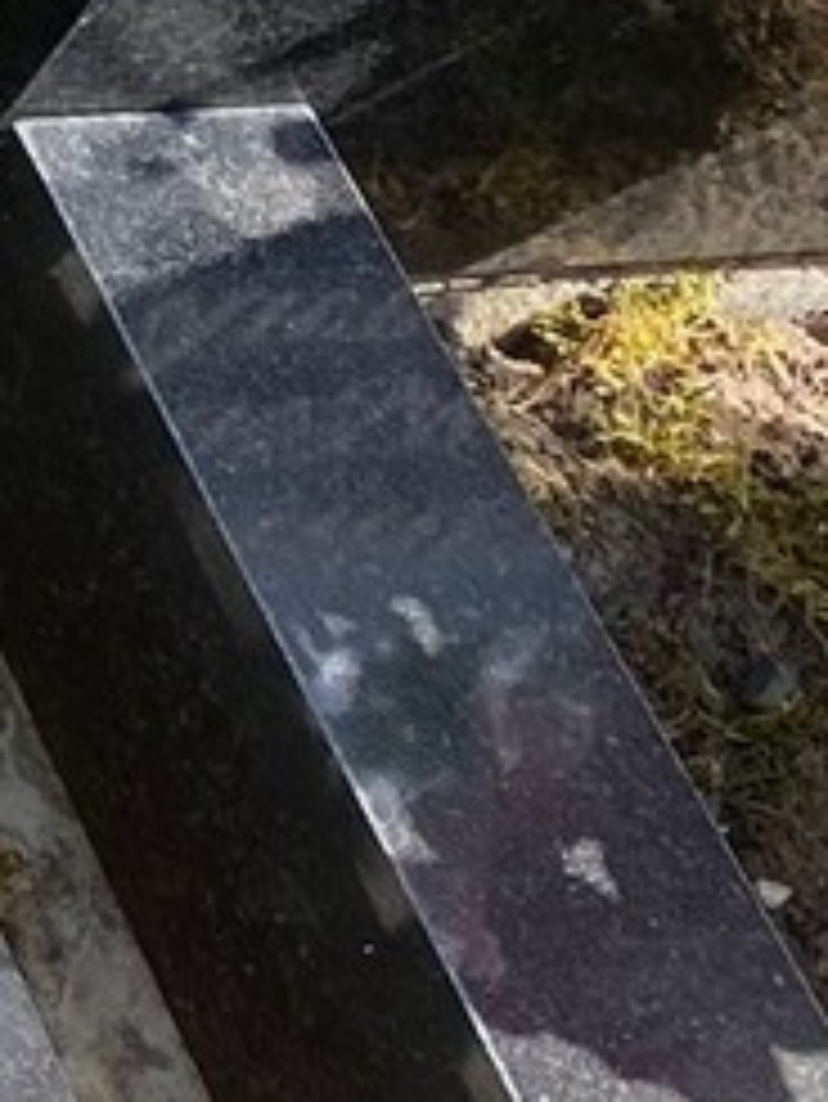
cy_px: -805
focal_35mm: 153
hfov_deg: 8.2
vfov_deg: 12.0
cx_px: -1660
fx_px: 4875
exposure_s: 1/772
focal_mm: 4.25
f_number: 1.8
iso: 32
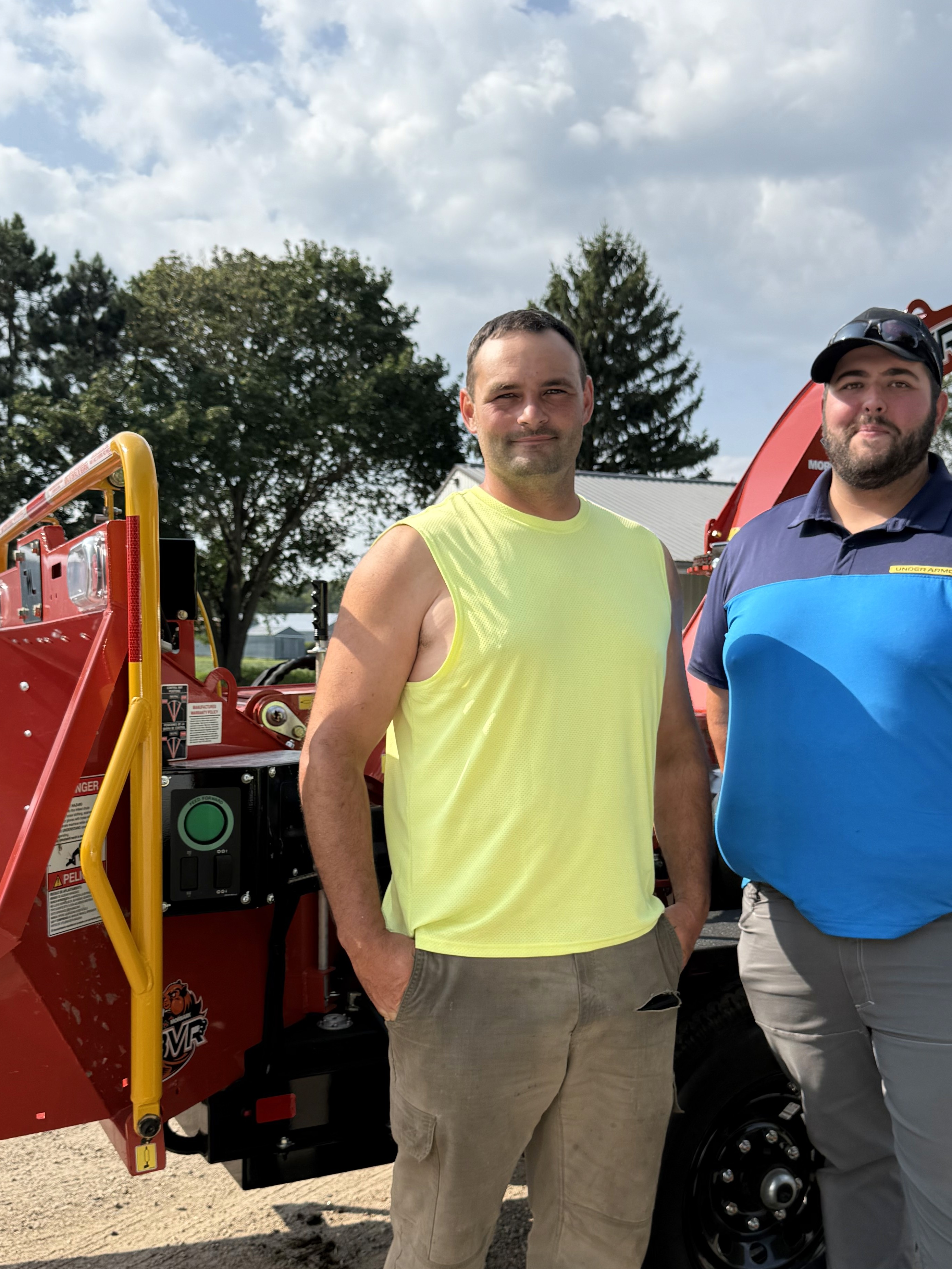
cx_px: 538
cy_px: 722
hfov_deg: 38.6
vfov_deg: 50.0
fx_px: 1357
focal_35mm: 37
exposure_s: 1/4167
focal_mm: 6.76
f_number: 1.78
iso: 80
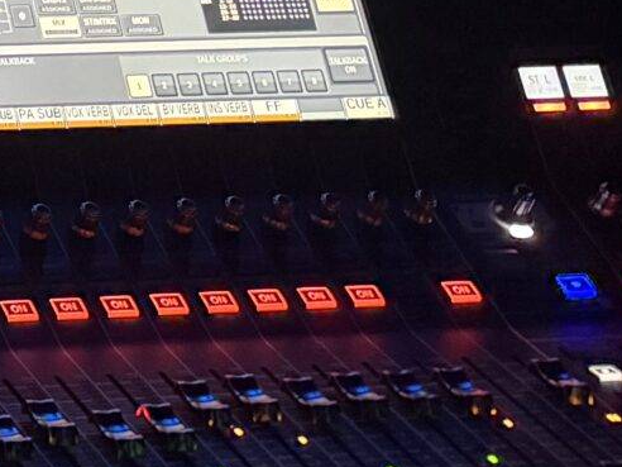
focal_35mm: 125
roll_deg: -1.1
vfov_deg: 10.7
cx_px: -879
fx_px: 2246
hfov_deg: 12.4
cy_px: -520
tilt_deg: -8.9
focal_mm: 6.76
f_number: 1.78
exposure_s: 1/57
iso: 800
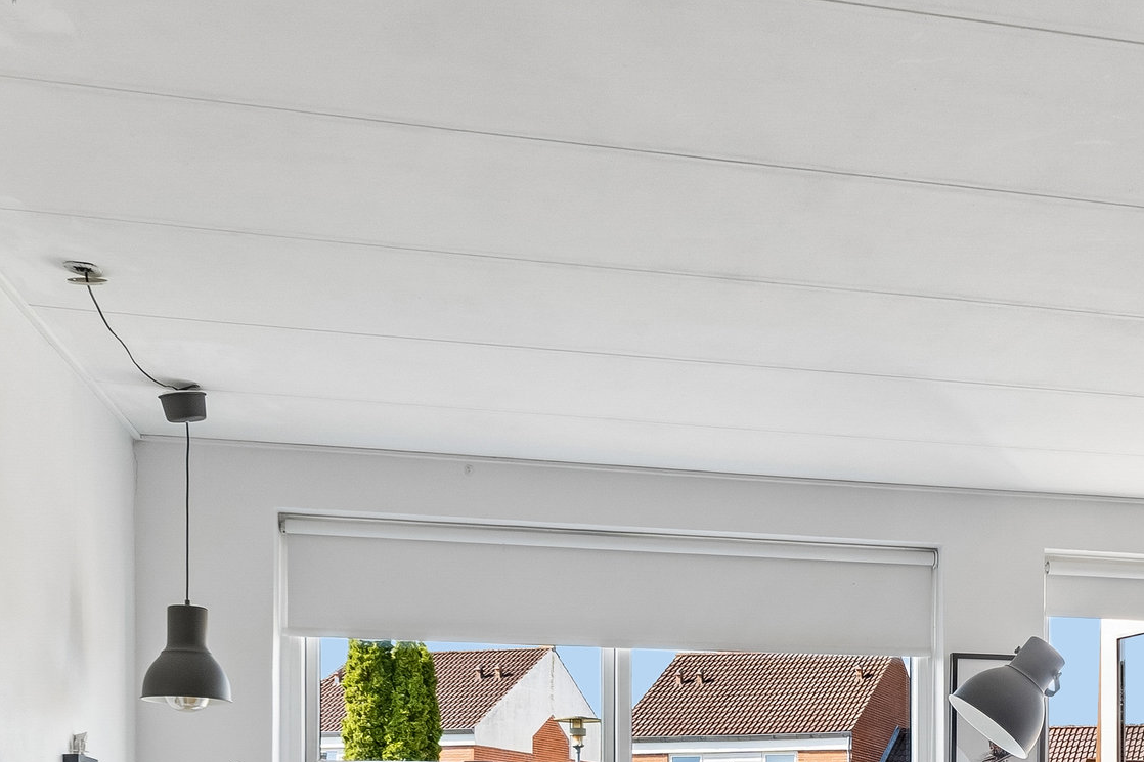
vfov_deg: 23.7
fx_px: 1663
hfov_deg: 36.3
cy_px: 898
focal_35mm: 52
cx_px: 961
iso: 200
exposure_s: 1/8
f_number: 8
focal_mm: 13
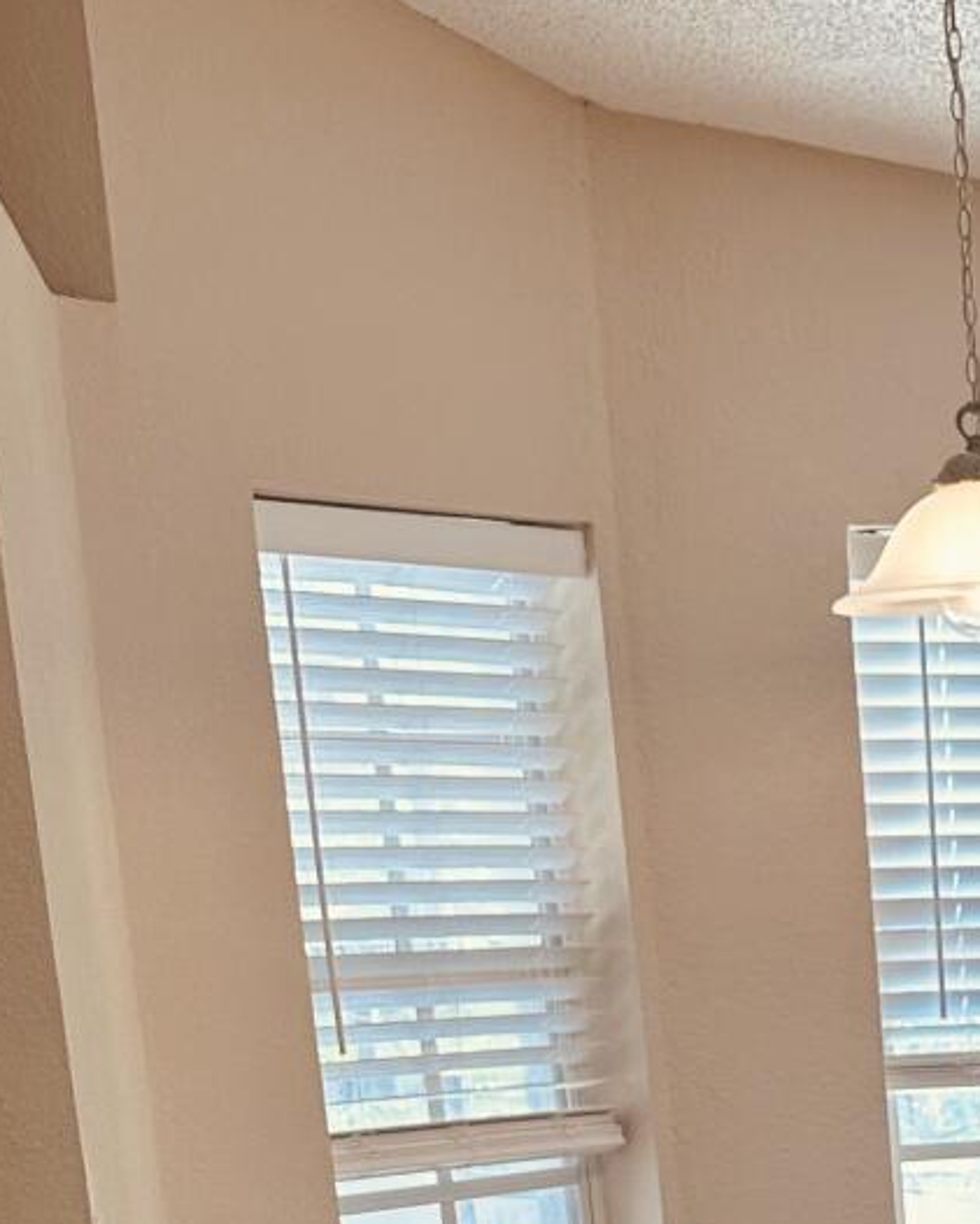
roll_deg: +1.2
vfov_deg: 19.2
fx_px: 3226
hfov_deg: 16.5
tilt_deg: -15.1
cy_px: 1759
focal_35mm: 89
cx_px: 1213
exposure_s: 1/120
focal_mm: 6.86
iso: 100
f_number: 1.78
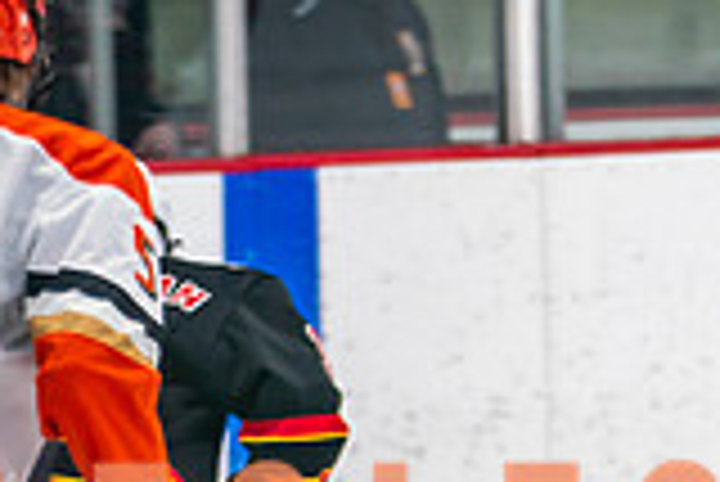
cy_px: 574
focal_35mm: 695
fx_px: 13912
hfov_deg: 3.0
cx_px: 972
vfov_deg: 2.0
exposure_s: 1/640
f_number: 2.8
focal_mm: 150
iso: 640
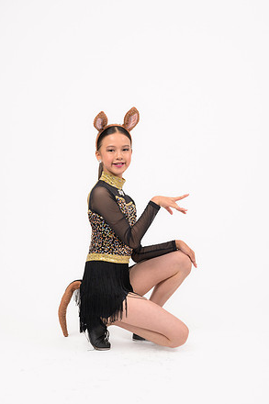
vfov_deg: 41.1
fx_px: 538
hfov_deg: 28.1
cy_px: 198
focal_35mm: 48
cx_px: 134
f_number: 9
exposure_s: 1/160
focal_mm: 47
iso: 250
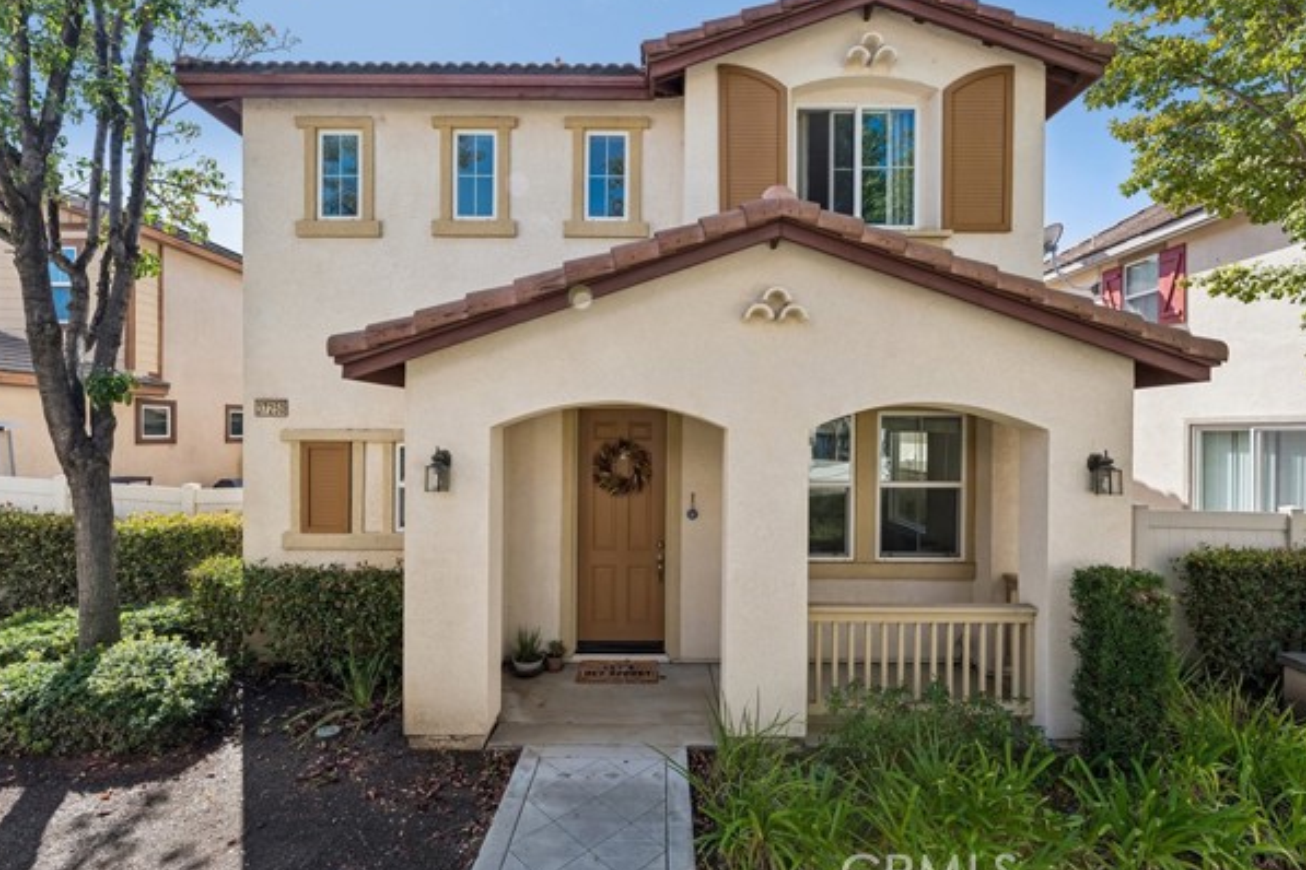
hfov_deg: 100.4
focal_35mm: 15
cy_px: 439
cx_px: 669
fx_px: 544
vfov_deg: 77.3
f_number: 8
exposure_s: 1/125
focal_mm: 14
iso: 125
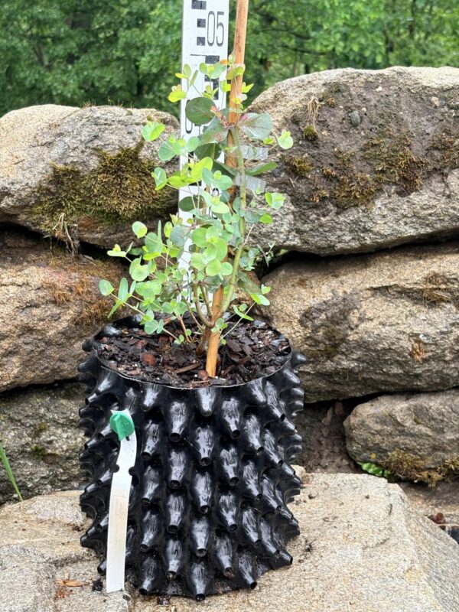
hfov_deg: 28.0
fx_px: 919
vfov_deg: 36.8
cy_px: 306
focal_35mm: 52
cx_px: 230
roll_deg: -3.7
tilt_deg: -13.3
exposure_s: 1/121
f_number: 1.6
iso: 25
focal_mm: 5.96
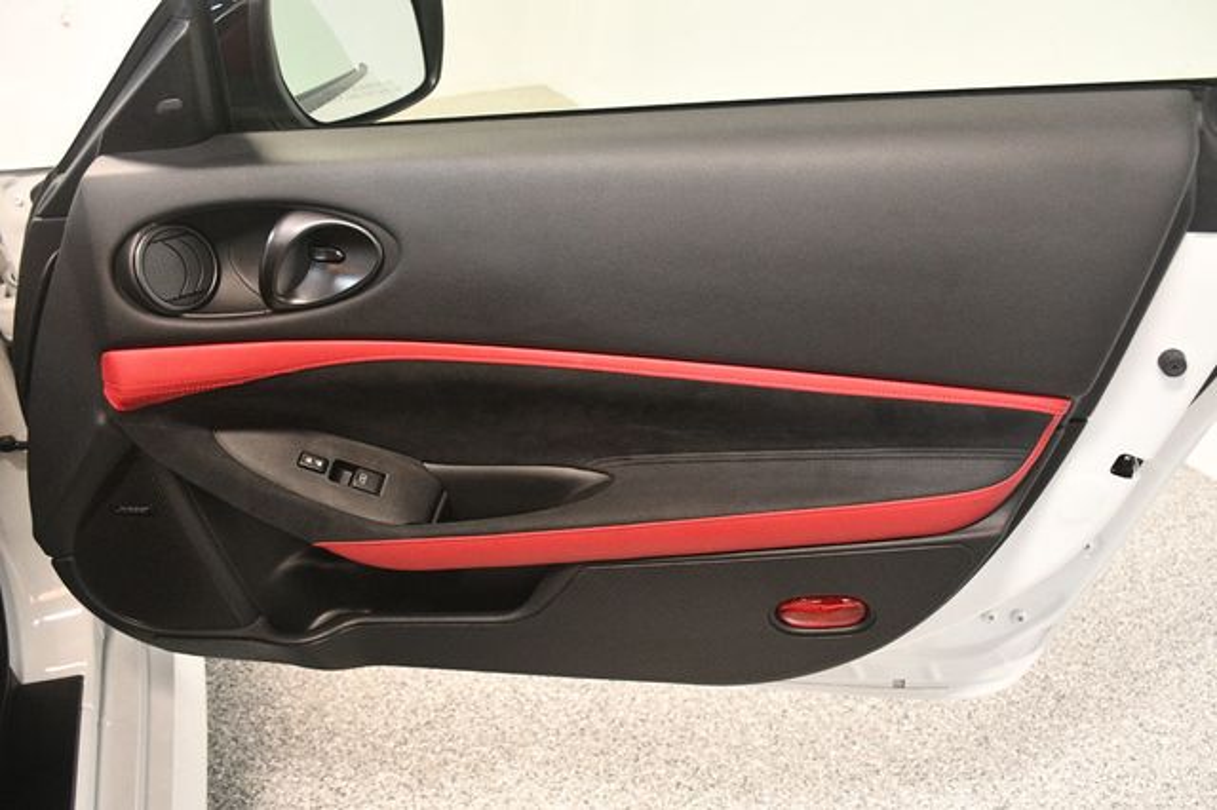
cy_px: 405
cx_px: 608
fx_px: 1115
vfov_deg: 39.9
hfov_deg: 57.2
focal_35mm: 33
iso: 3200
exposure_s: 1/60
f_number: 3.5
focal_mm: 22
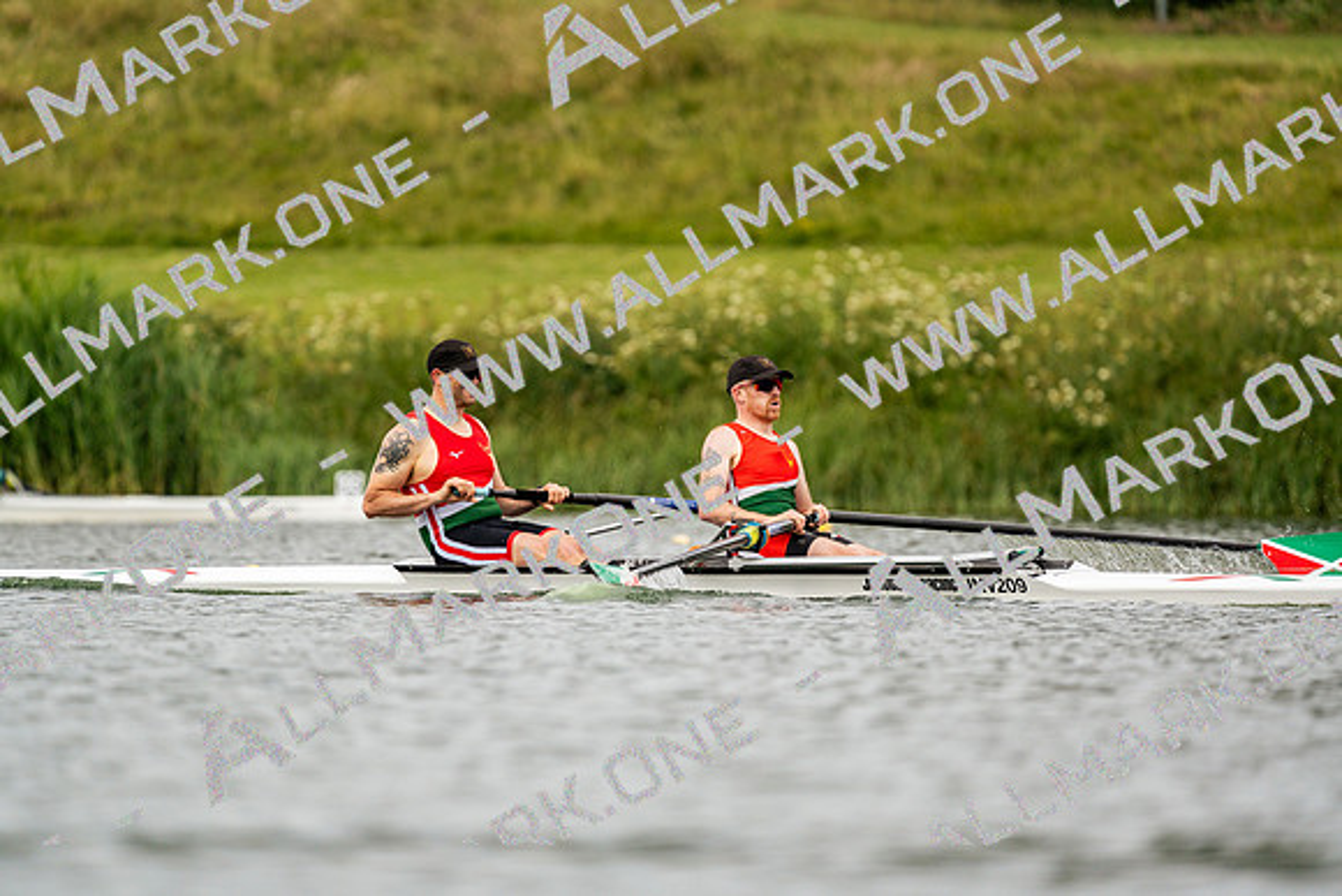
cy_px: 448
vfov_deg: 2.3
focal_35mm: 600
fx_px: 22371
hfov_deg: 3.4
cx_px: 671
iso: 400
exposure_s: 1/2000
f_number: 6.3
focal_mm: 600
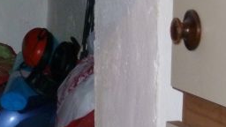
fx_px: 1234
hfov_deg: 10.4
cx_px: -5
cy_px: 286
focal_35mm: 206
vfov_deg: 5.7
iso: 320
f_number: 4
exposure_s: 1/30
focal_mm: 10.3
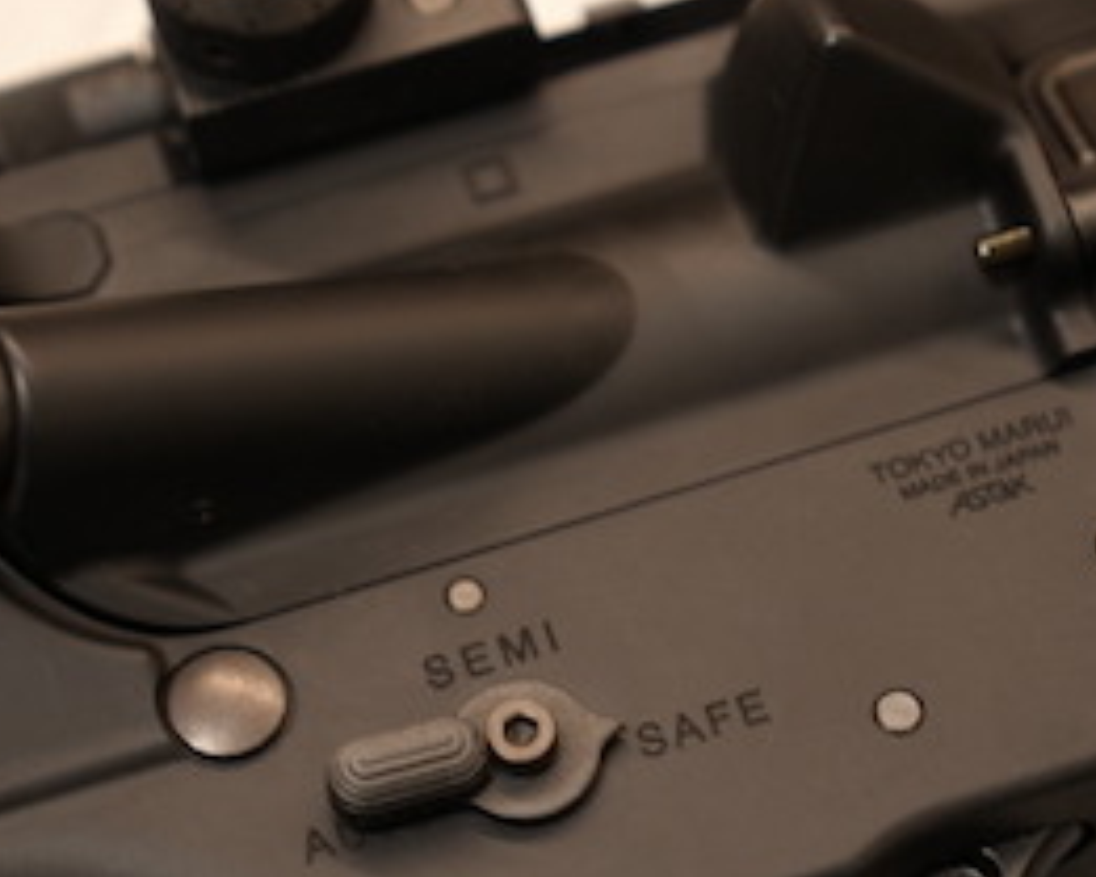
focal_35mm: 196
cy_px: 697
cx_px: 697
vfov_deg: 7.9
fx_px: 6360
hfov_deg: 9.8
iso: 200
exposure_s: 1/3
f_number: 2.8
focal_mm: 70
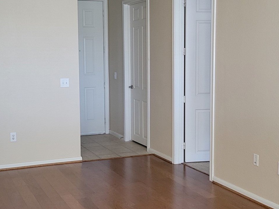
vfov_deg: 26.1
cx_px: 130
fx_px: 451
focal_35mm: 56
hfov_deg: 34.3
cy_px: 108
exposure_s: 1/40
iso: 500
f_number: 1.8
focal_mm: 5.4
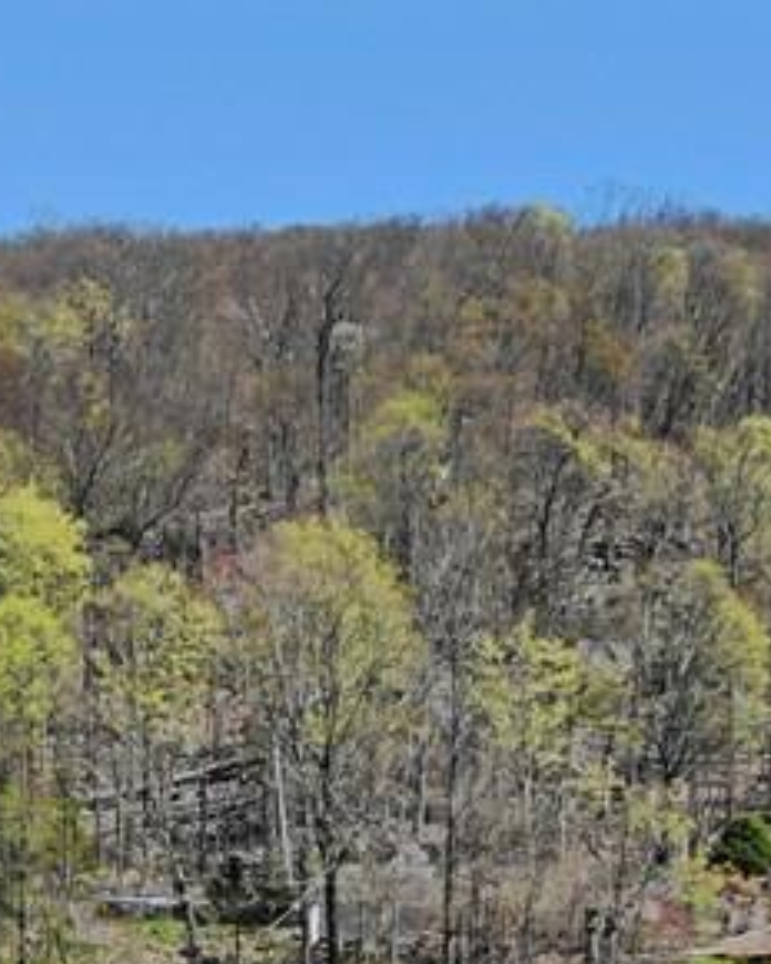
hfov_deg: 11.1
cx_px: 56
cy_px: 1117
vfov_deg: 13.6
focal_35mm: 138
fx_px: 3936
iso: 100
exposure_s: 1/1250
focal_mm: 6.92
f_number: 3.5
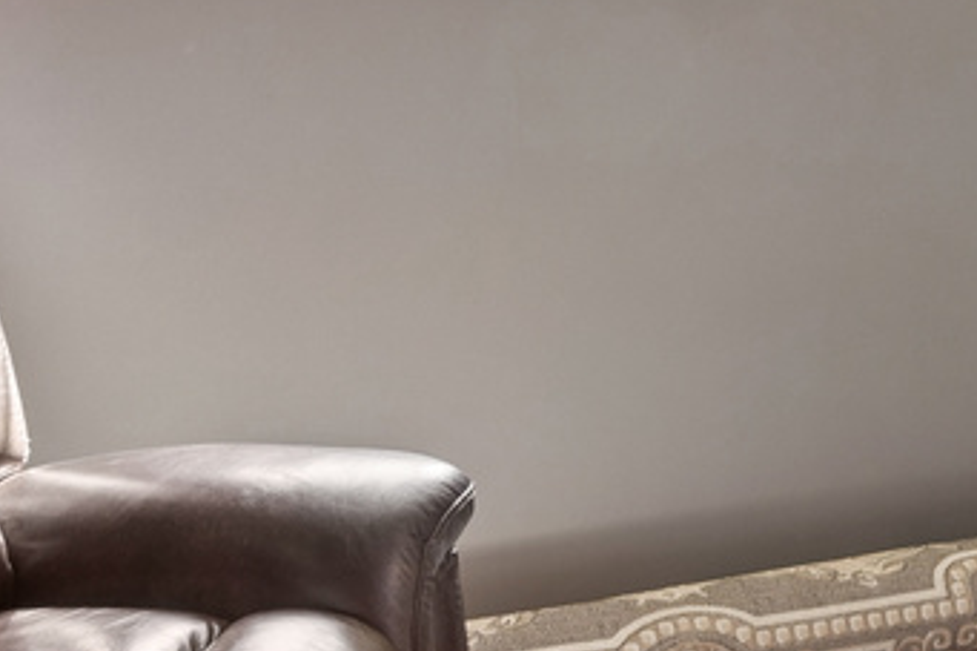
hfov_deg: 23.1
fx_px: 2061
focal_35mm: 76
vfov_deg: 17.3
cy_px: -75
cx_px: 1327
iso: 400
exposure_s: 1/4
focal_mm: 16
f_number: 9
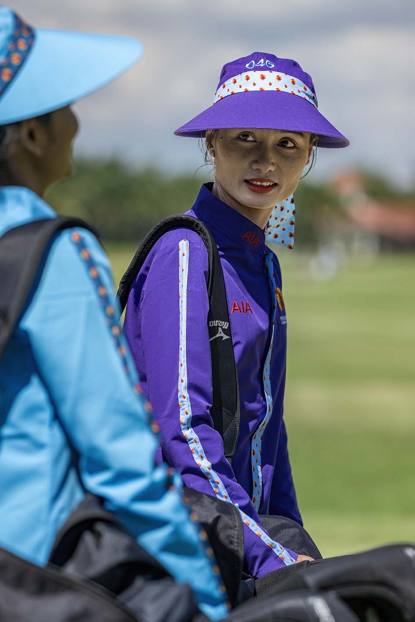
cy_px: 311
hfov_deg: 7.9
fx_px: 2992
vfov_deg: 11.9
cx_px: 207
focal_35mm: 173
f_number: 4
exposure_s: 1/4000
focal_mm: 170
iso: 400
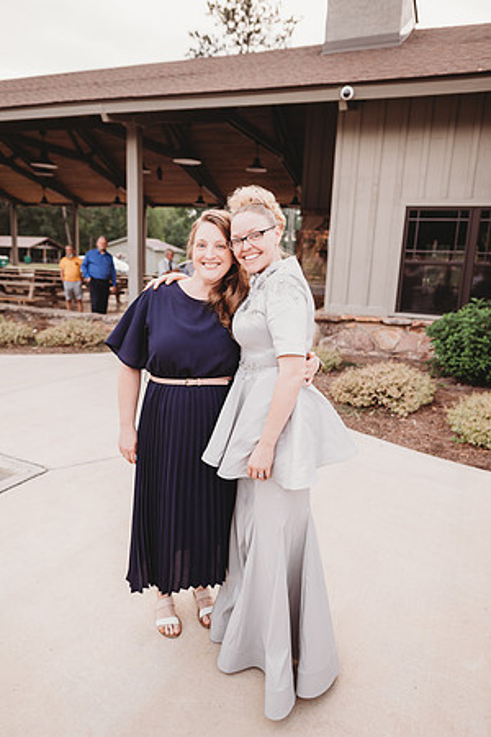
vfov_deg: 73.7
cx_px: 246
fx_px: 491
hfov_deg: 53.1
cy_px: 368
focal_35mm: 24
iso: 160
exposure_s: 1/200
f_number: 2.5
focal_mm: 24
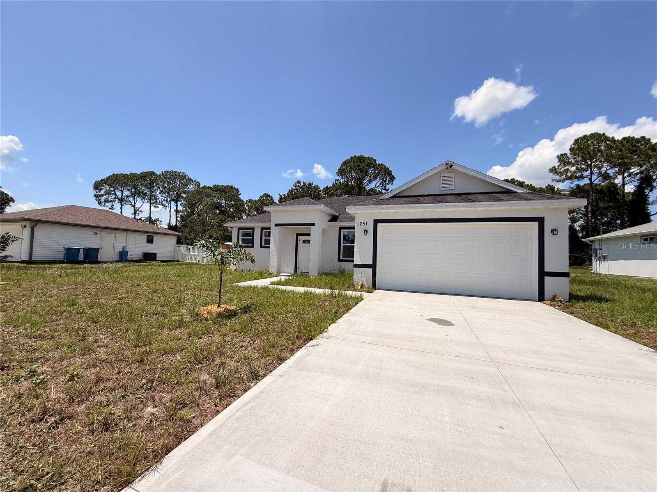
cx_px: 328
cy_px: 246
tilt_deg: +1.7
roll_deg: -1.6
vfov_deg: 85.7
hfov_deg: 102.1
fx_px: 266
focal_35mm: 14
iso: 50
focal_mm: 2.22
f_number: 2.2
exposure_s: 1/3891
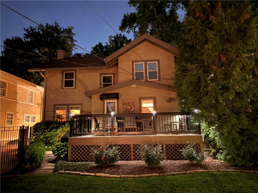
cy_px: 96
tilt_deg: +10.7
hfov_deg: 71.6
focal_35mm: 24
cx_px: 129
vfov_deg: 56.8
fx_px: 179
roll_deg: +1.2
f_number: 1.78
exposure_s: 1/2
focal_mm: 6.76
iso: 4000
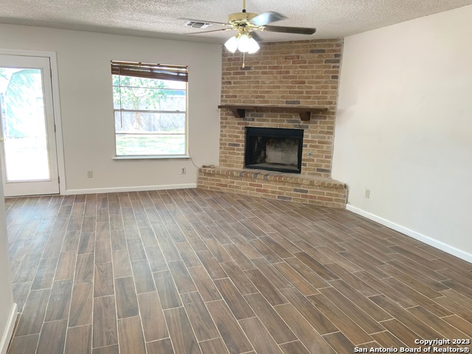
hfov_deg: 67.3
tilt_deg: -10.8
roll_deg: -0.3
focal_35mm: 26
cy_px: 177
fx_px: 355
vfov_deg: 53.1
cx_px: 236
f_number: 1.8
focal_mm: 4.25
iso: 80
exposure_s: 1/60
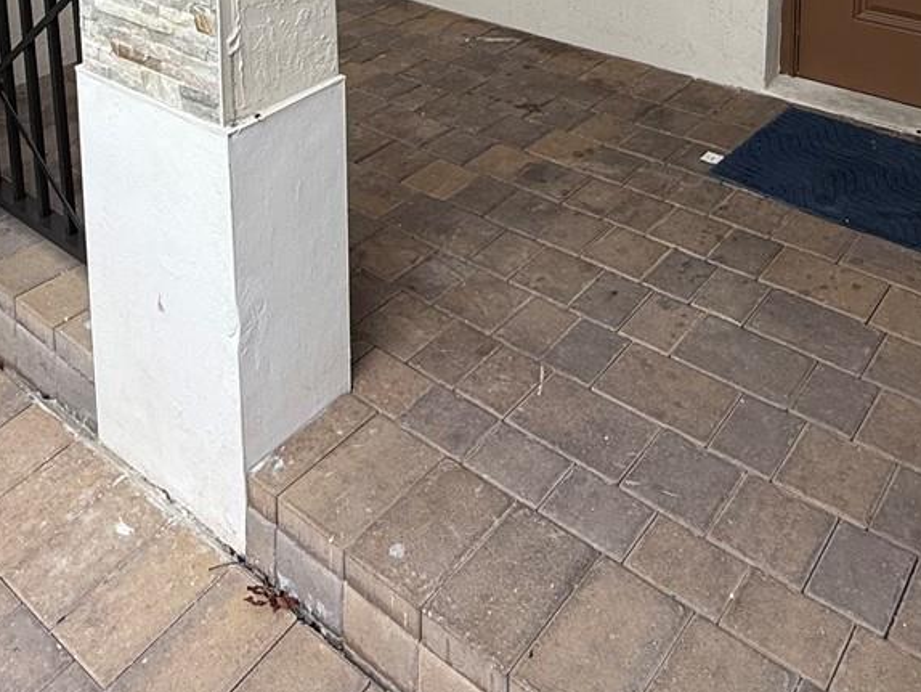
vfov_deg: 29.6
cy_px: -209
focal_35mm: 39
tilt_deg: -6.1
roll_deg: -1.9
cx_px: 529
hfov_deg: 47.7
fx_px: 1038
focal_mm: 2.22
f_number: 2.2
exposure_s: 1/970
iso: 50
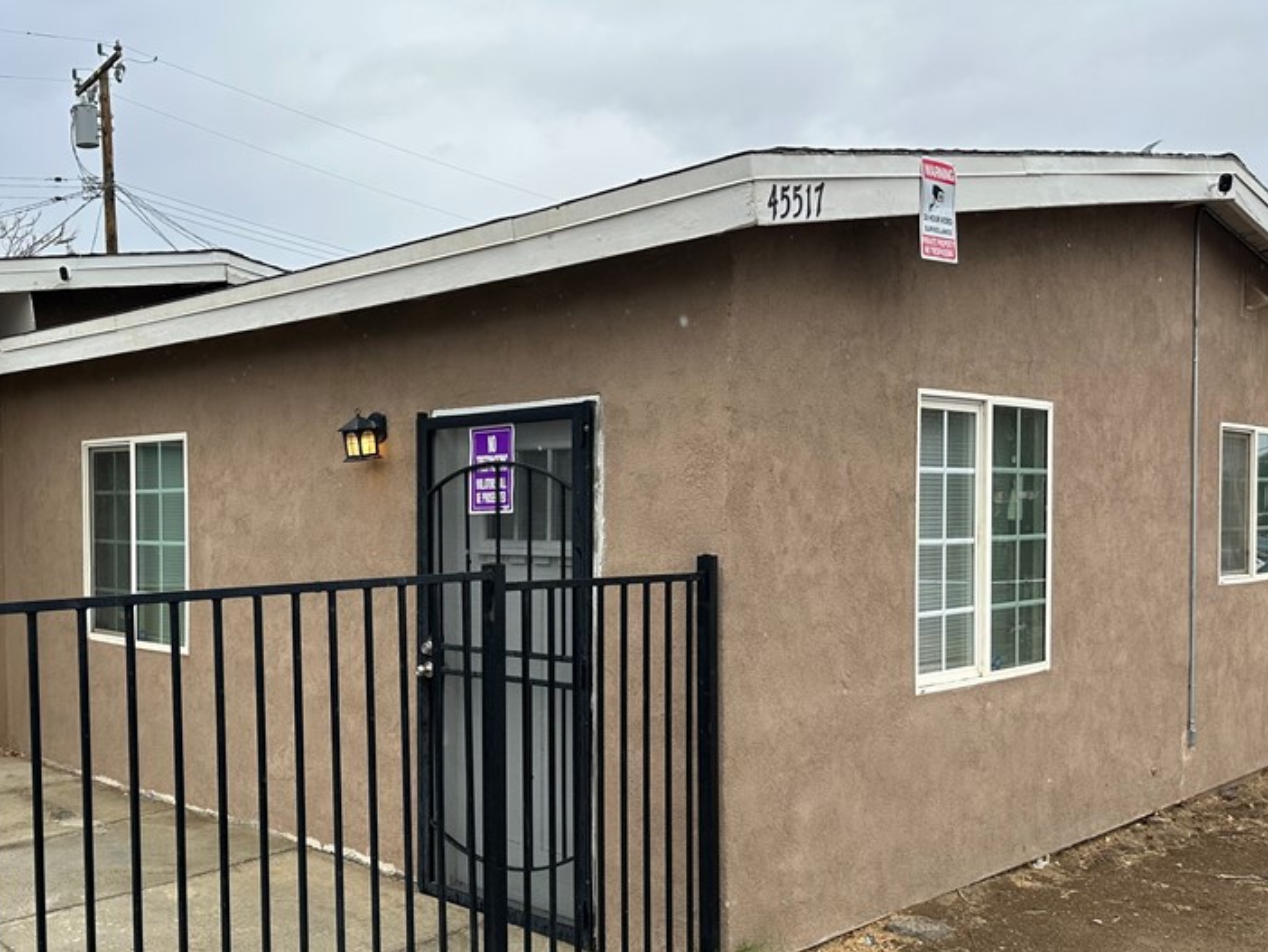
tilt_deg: -2.9
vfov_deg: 40.5
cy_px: 578
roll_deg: +0.0
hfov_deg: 51.4
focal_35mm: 35
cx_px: 397
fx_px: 1283
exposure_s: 1/2028
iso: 80
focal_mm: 6.86
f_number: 1.78
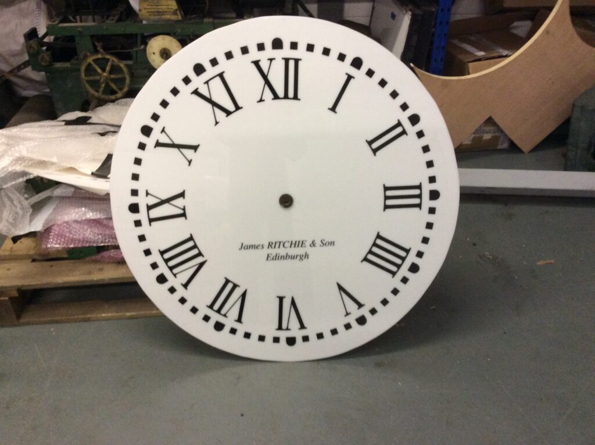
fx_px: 549
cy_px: 222
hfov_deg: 56.9
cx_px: 298
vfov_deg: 44.1
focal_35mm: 32
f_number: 2.4
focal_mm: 3.3
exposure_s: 1/25
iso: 200
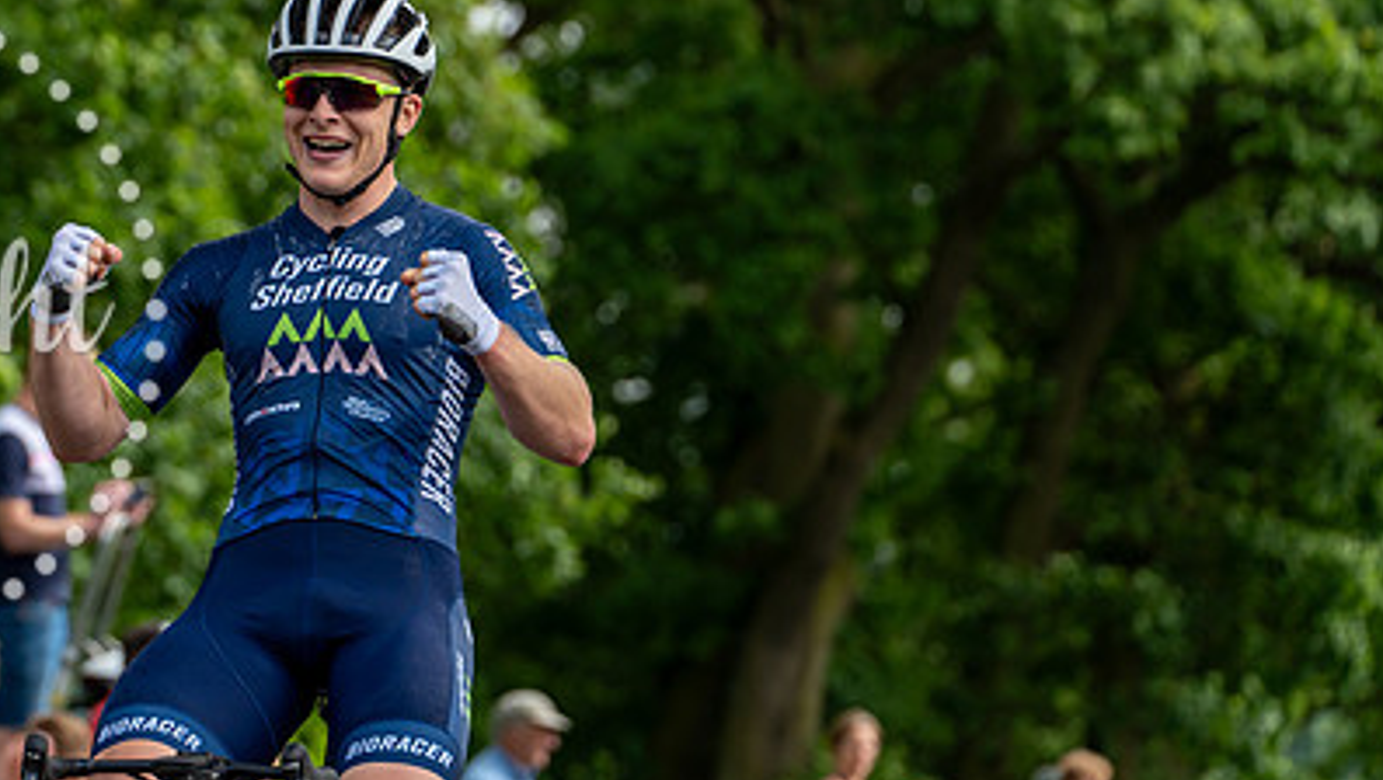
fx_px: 8698
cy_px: 138
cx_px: 380
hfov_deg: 9.1
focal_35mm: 237
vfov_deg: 5.1
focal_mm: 155
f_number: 4
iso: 250
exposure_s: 1/1000
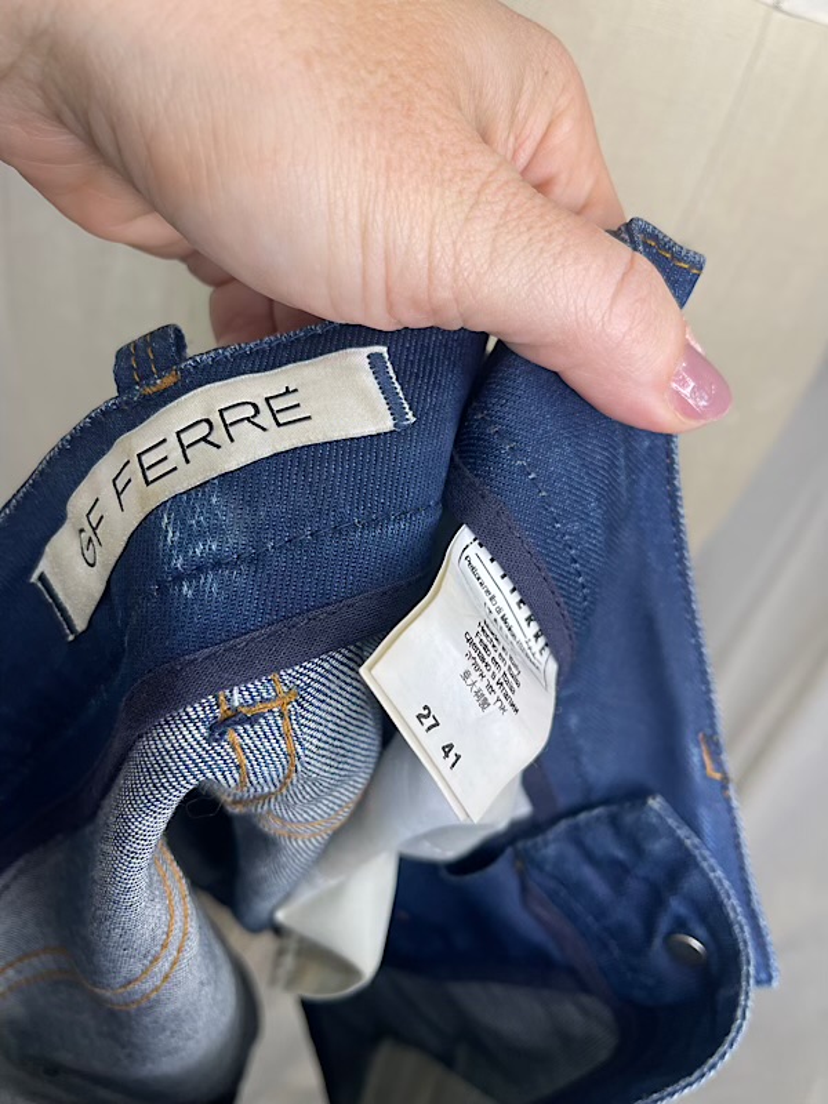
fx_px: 797
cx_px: 414
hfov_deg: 54.9
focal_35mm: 25
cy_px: 552
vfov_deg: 69.4
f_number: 1.6
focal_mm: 5.1
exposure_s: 1/188
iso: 32
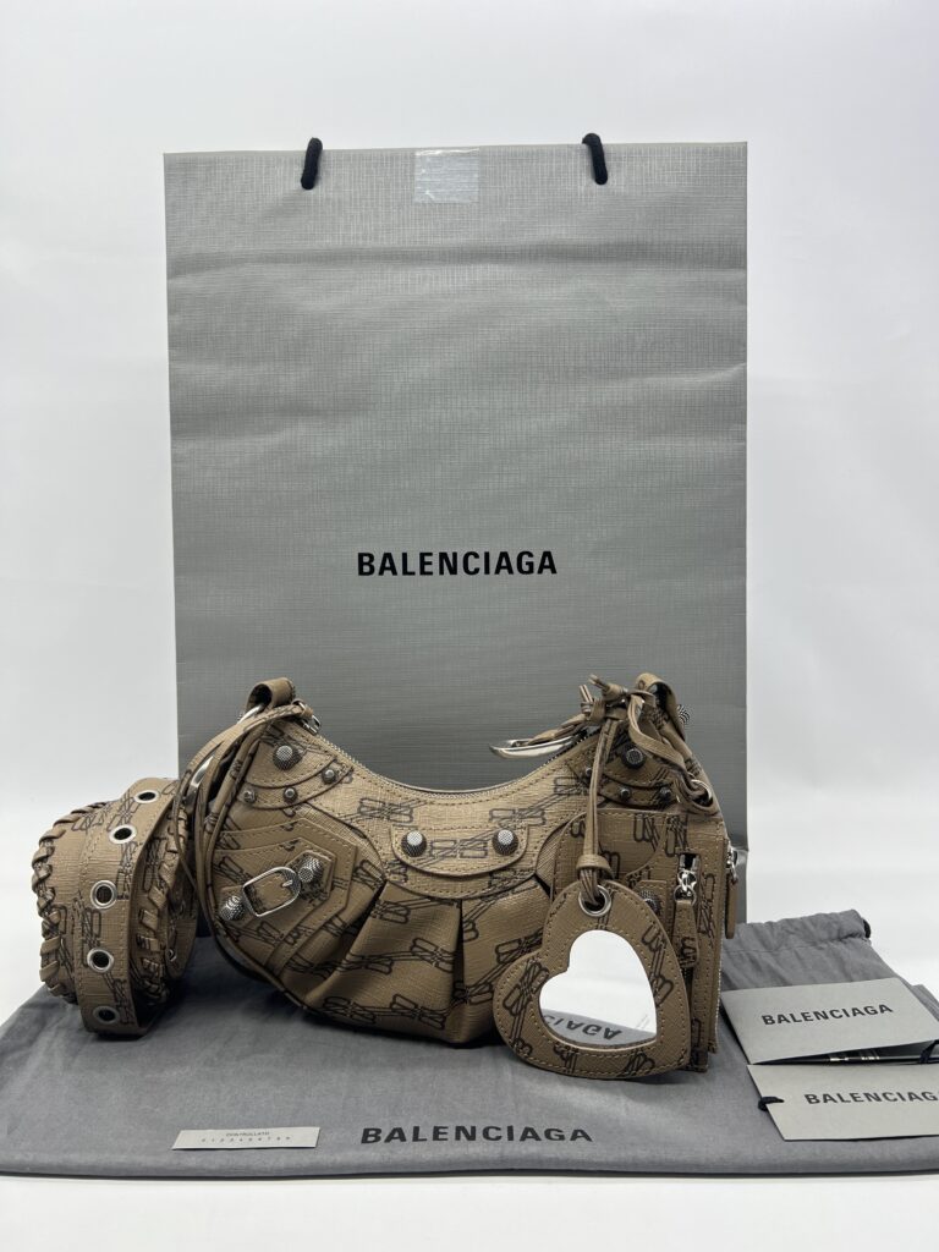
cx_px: 470
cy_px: 626
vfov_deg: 67.3
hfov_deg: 53.1
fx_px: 940
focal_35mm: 26
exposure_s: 1/116
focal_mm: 5.7
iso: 32
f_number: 1.5
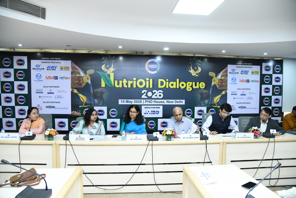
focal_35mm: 24
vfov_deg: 53.1
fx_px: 197
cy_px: 99
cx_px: 148
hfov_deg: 73.7
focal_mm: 24
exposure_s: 1/125
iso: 2500
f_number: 4.5
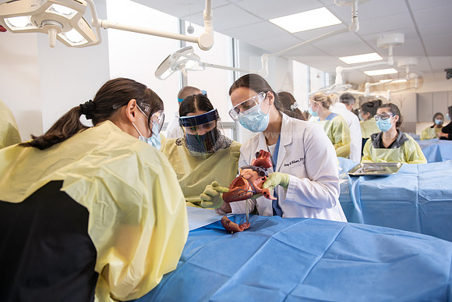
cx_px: 226
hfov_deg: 67.4
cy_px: 151
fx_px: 339
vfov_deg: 48.0
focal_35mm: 27
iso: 500
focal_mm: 27
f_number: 3.5
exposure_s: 1/200
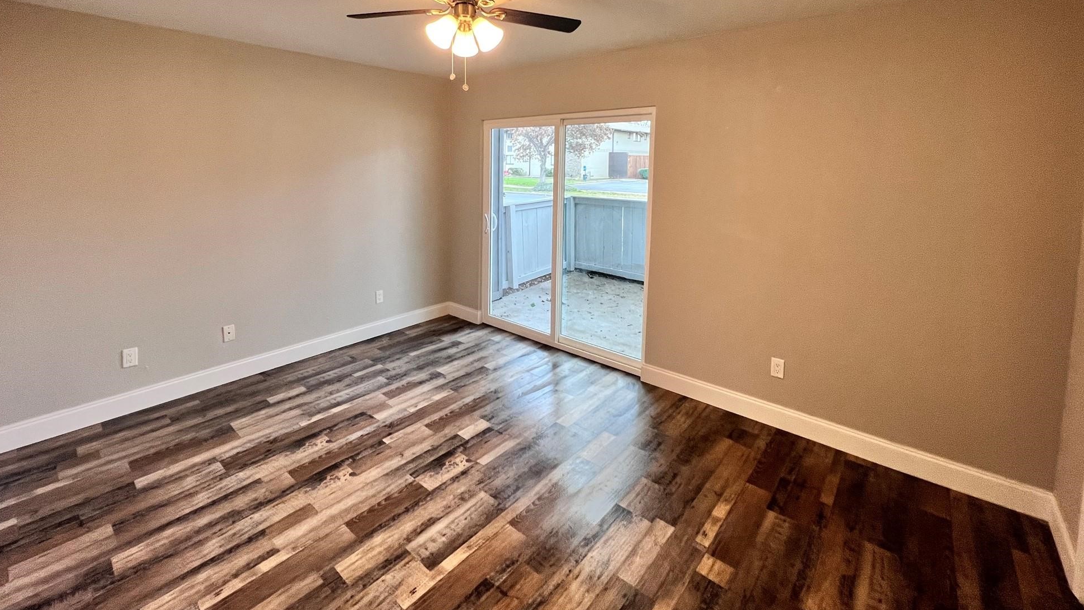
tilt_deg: -6.8
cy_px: 201
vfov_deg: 68.5
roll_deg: -0.2
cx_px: 532
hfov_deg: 103.0
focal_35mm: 15
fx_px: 431
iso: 200
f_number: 1.8
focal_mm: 1.57
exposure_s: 1/120
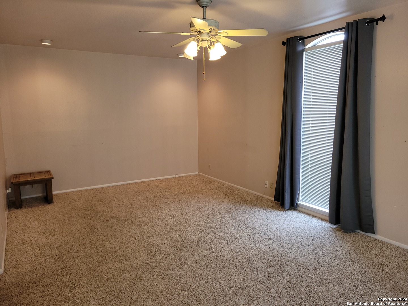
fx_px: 306
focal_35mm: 26
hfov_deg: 67.3
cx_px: 204
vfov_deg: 53.1
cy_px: 153
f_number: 1.8
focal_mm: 5.4
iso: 125
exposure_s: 1/60
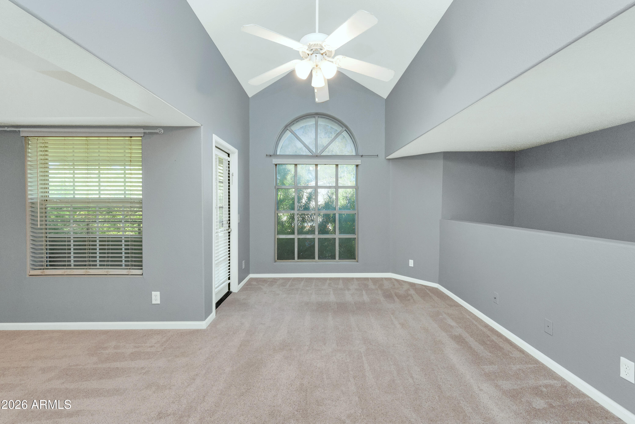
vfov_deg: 81.2
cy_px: 212
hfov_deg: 104.3
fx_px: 247
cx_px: 318
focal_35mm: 14
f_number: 8
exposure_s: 1/80
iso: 1000
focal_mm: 14
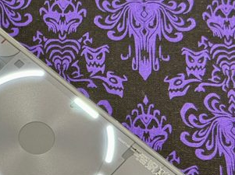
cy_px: 158
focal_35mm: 115
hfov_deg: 16.5
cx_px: -36
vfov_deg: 12.8
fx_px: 780
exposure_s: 1/43
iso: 250
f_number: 1.78
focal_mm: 6.86
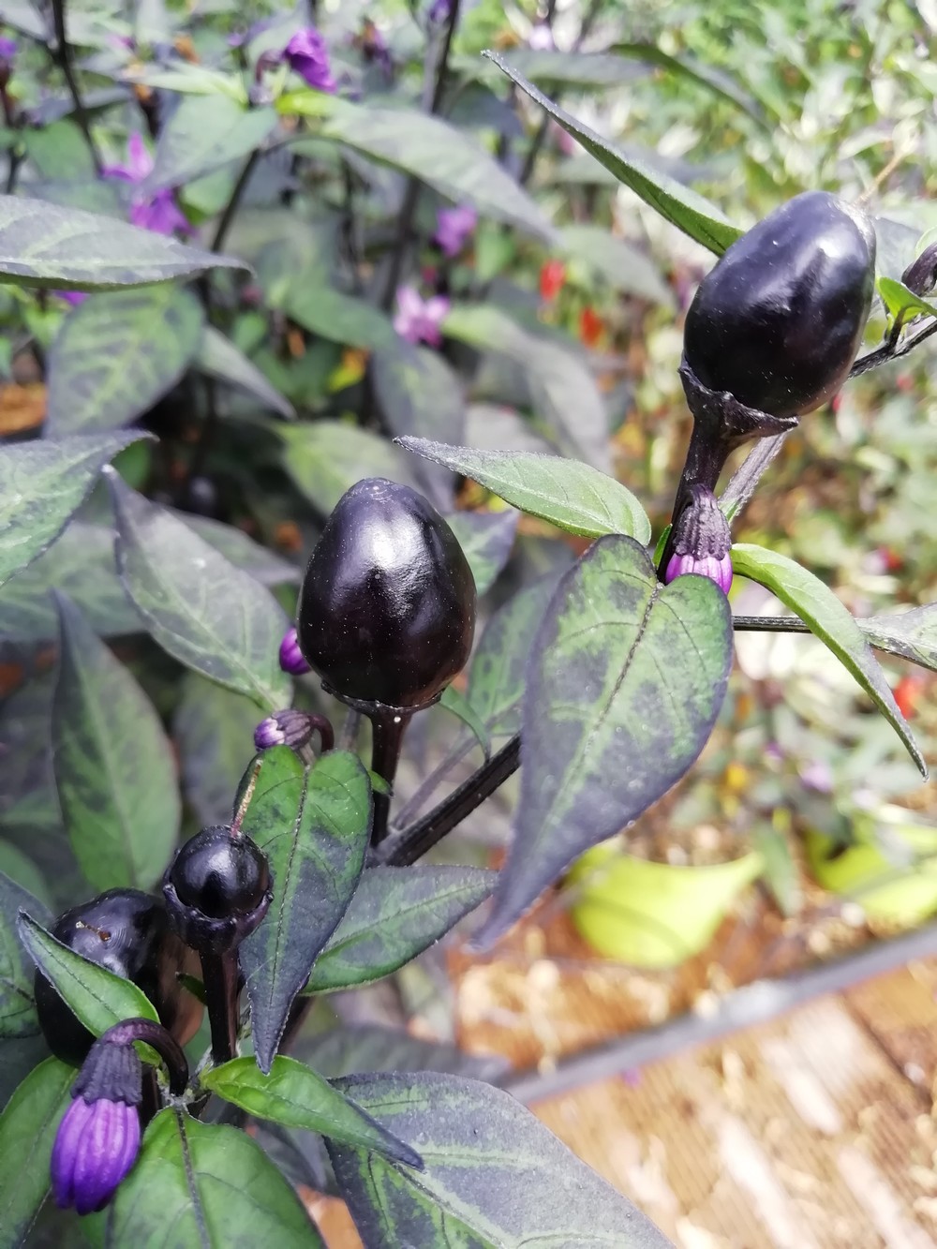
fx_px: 938
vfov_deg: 67.3
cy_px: 624
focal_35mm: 26
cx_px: 468
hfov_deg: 53.1
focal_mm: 3.21
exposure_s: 1/104
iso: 50
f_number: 2.2
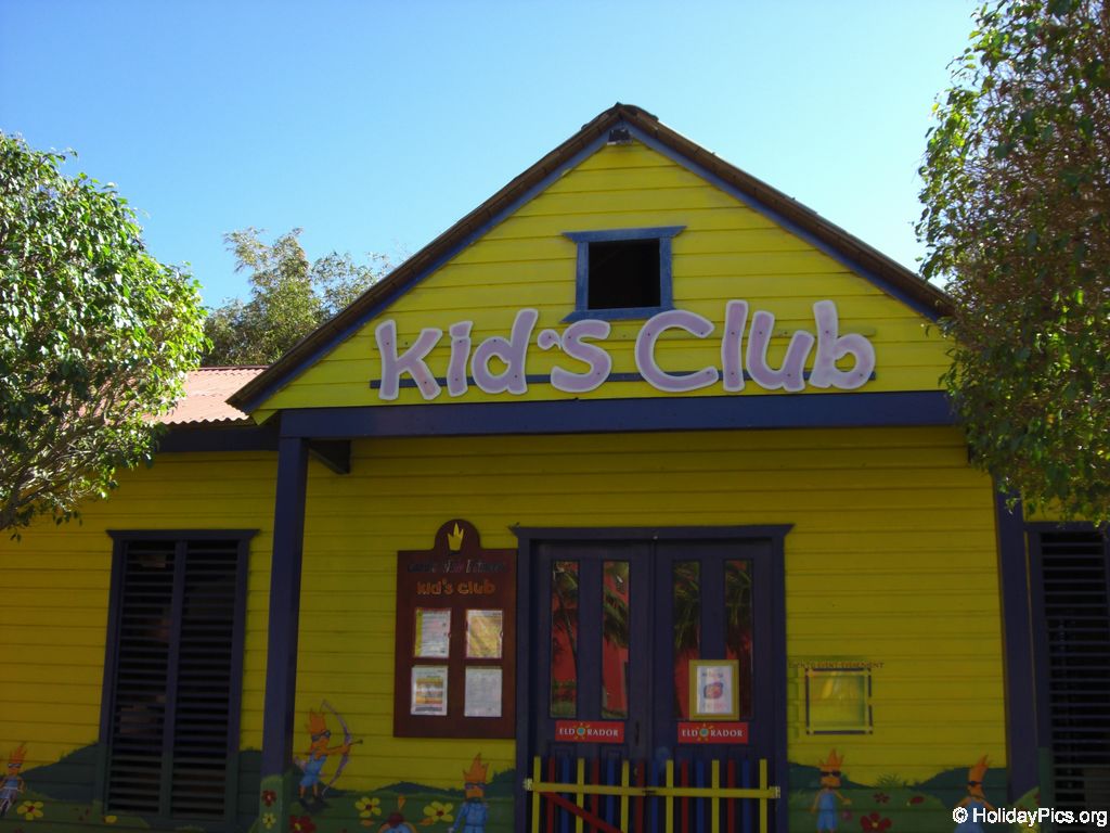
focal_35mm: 38
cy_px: 416
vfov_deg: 37.7
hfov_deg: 49.0
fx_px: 1219
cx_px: 555
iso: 64
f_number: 2.7
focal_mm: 6.2
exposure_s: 1/500
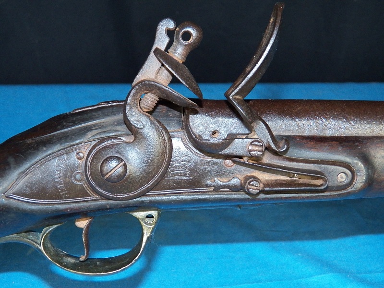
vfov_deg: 23.7
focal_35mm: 62
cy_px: 144
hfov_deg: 31.2
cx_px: 192
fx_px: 688
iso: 400
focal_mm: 11.2
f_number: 3.6
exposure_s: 1/40
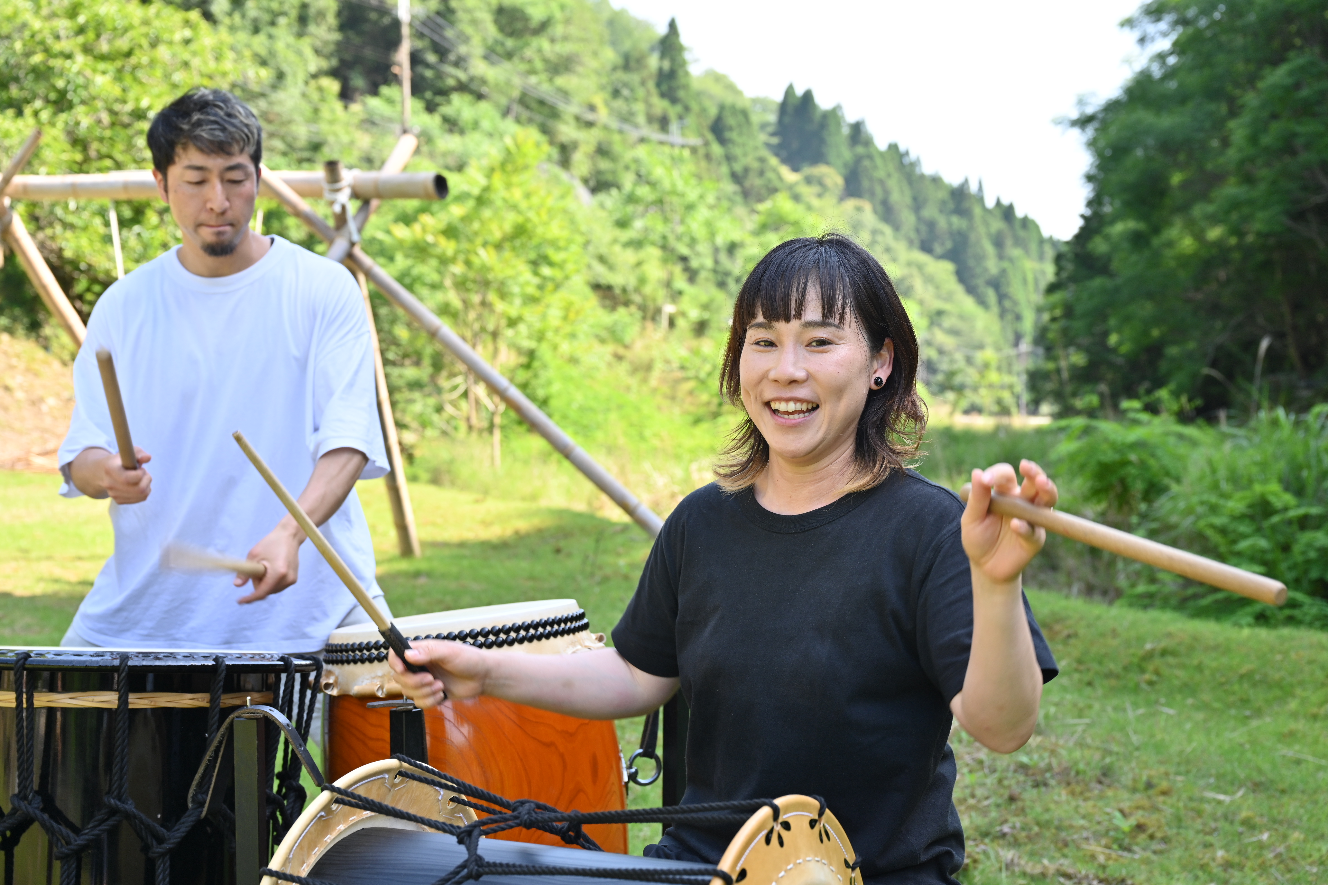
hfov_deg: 42.7
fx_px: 1697
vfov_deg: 29.2
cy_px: 442
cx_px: 664
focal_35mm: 46
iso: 200
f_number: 5.6
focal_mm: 46
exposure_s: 1/250
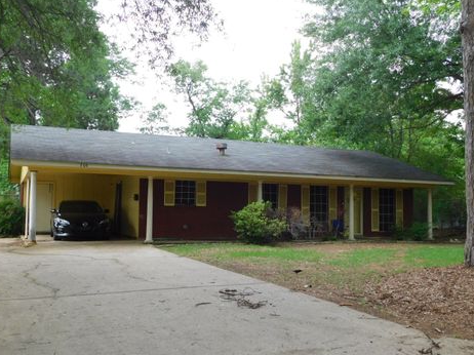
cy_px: 186
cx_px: 244
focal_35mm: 39
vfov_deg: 36.8
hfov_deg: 47.9
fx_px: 534
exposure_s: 1/160
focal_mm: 6.3
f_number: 3.5
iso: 125
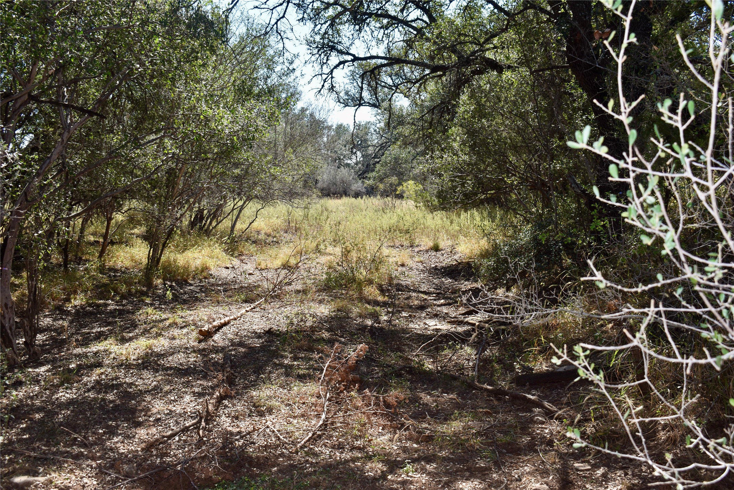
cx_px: 367
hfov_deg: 46.4
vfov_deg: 31.9
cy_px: 245
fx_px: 856
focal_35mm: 42
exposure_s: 1/200
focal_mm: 28
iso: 100
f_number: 8
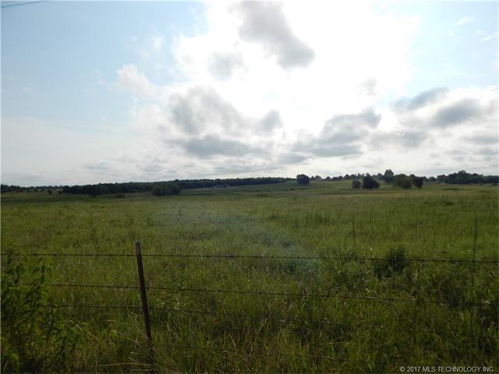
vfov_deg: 61.1
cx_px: 250
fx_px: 317
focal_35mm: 22
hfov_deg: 76.4
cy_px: 187
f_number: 6
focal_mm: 4
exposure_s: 1/1000
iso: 125
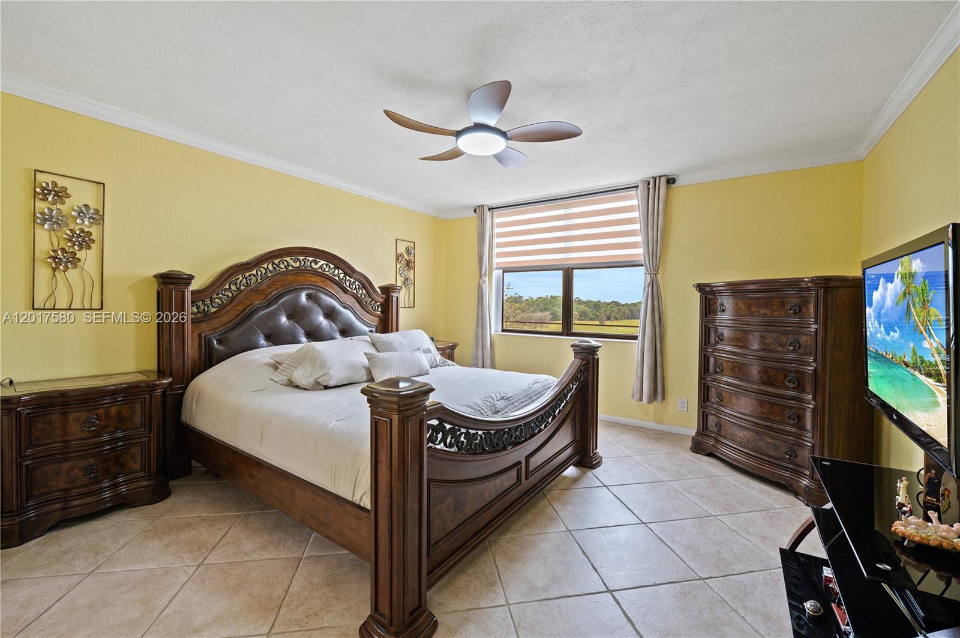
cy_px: 319
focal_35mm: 14
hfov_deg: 104.3
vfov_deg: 81.1
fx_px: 373
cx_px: 480
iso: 200
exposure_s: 1/4
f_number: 8
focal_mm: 14
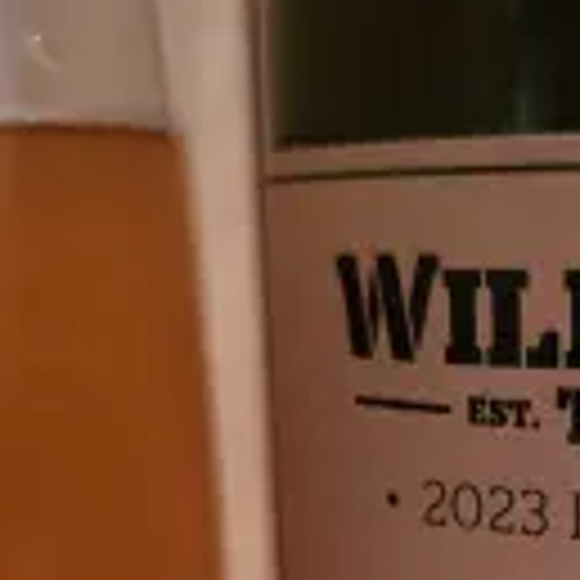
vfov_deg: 23.4
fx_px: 1346
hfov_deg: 23.4
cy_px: 567
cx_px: 571
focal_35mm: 71
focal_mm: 5.4
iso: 800
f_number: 1.8
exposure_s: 1/25
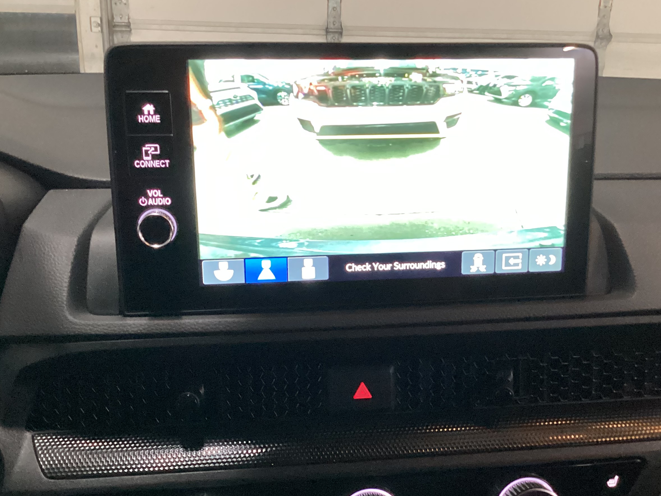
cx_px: 350
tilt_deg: -22.2
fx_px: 821
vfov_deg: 33.4
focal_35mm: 43
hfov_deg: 43.8
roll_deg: -2.2
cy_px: 319
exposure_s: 1/33
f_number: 2.4
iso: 250
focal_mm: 3.3
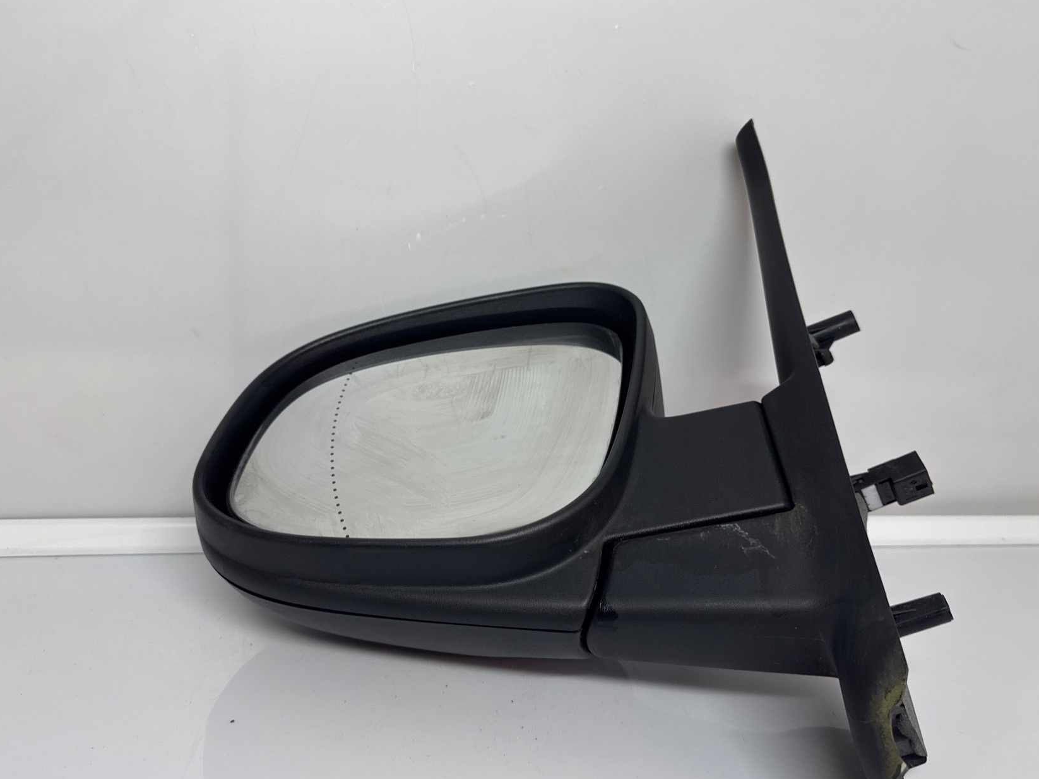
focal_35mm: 28
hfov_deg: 63.5
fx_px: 840
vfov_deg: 49.7
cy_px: 422
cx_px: 522
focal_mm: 6.76
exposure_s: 1/100
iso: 160
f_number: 1.78
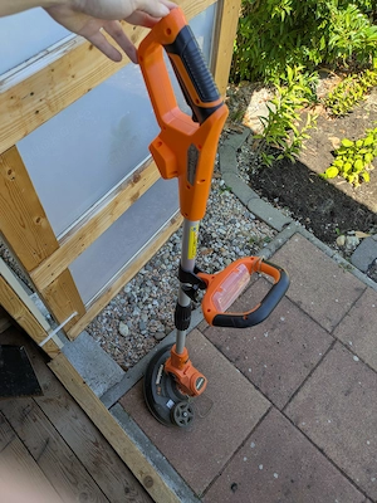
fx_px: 363
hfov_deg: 54.9
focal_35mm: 25
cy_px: 252
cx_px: 188
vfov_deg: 69.4
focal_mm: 5.43
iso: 44
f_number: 1.89
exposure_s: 1/646
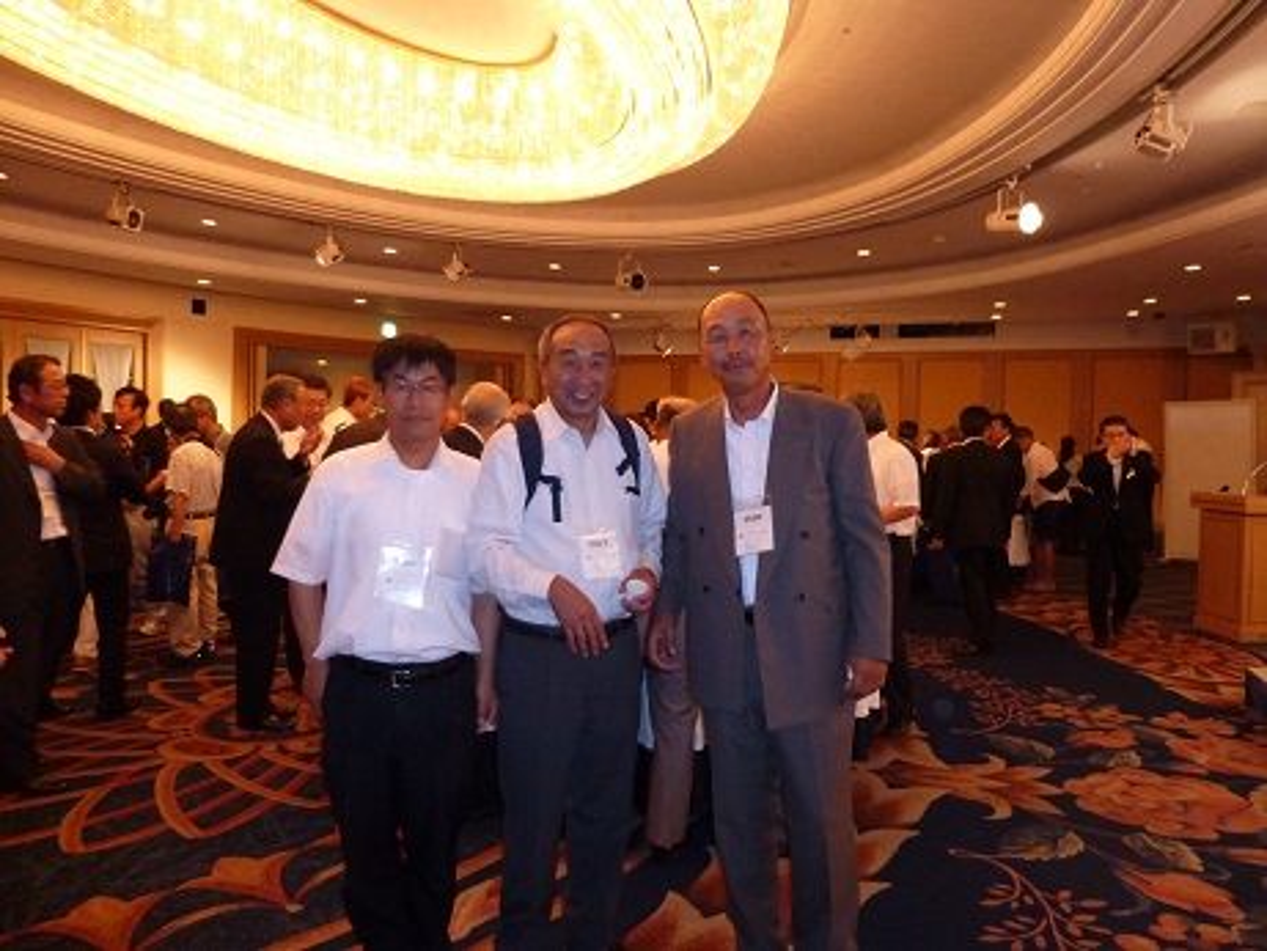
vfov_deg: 54.9
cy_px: 476
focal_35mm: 25
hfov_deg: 69.4
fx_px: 915
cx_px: 634
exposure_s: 1/60
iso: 800
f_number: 3.1
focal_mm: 4.5
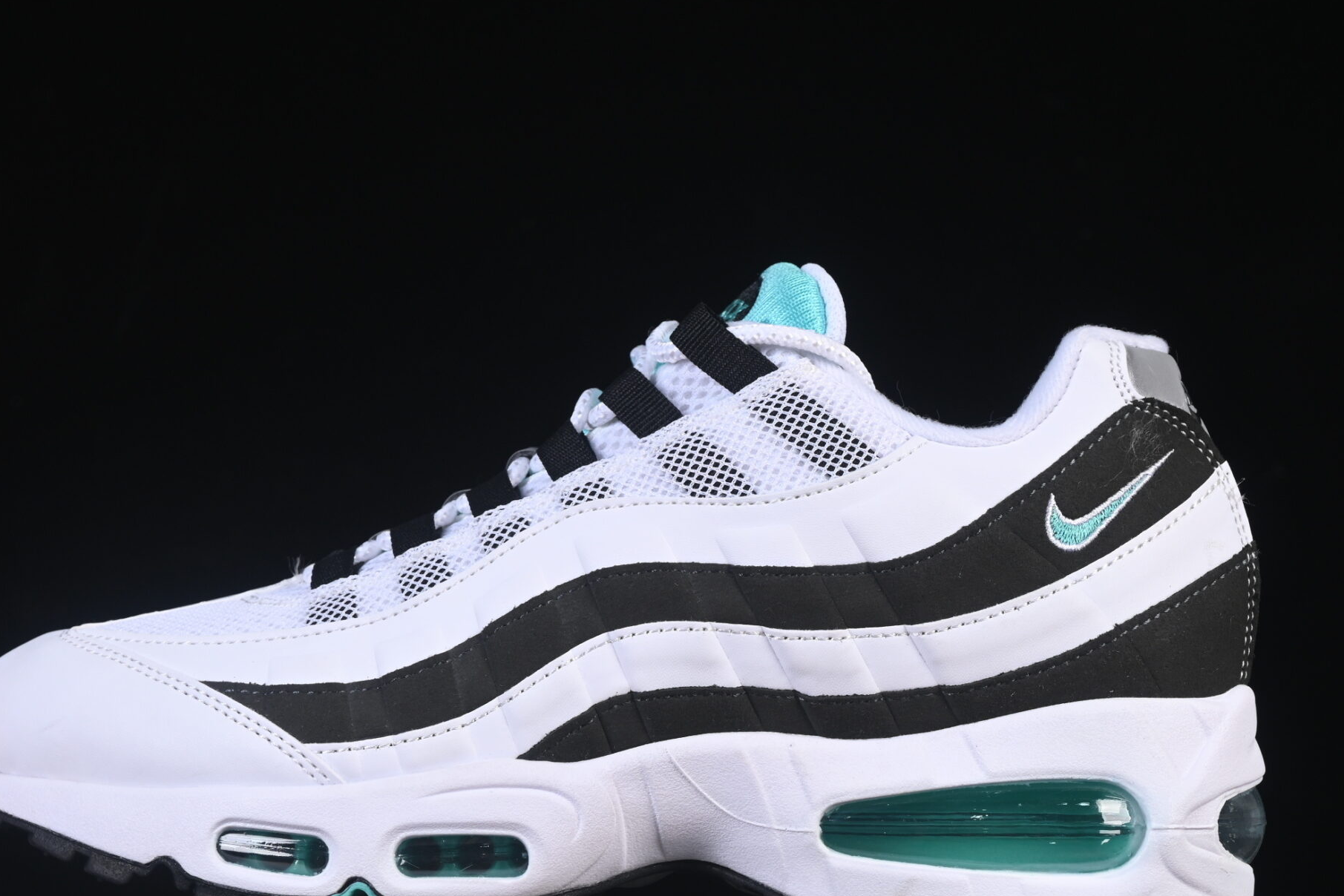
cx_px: 614
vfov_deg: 12.9
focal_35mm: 106
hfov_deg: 19.3
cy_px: 546
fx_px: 3958
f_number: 8
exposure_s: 1/80
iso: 160
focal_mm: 50
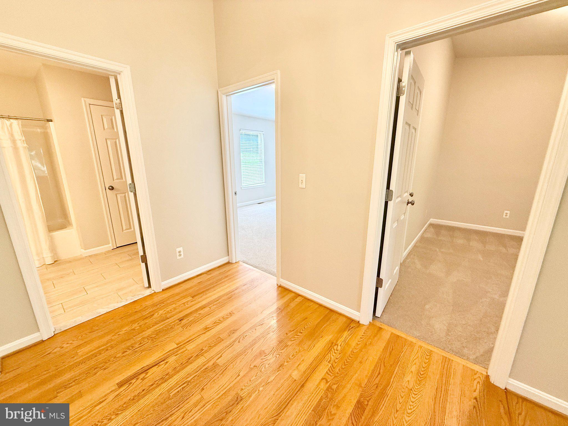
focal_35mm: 14
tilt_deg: -13.9
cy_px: 213
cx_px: 284
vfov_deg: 85.7
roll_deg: +0.0
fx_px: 230
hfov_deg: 102.1
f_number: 2.2
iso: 200
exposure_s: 1/120
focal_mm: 2.22
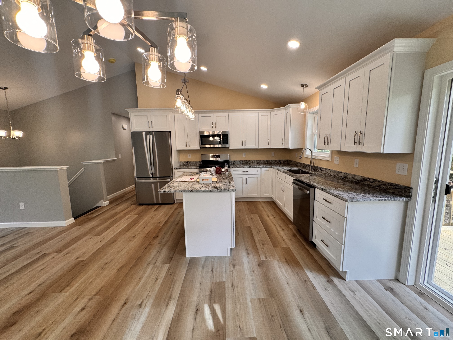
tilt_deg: -8.4
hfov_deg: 102.1
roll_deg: +0.7
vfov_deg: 85.7
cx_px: 226
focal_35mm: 14
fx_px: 183
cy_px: 170
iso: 125
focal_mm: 2.22
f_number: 2.2
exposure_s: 1/120
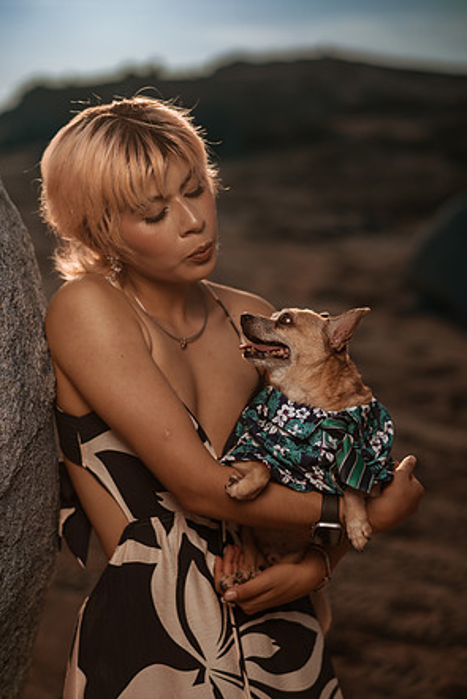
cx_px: 234
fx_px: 1147
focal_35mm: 59
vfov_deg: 33.9
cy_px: 351
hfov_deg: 23.0
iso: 50
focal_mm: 58
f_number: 2.2
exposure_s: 1/5000
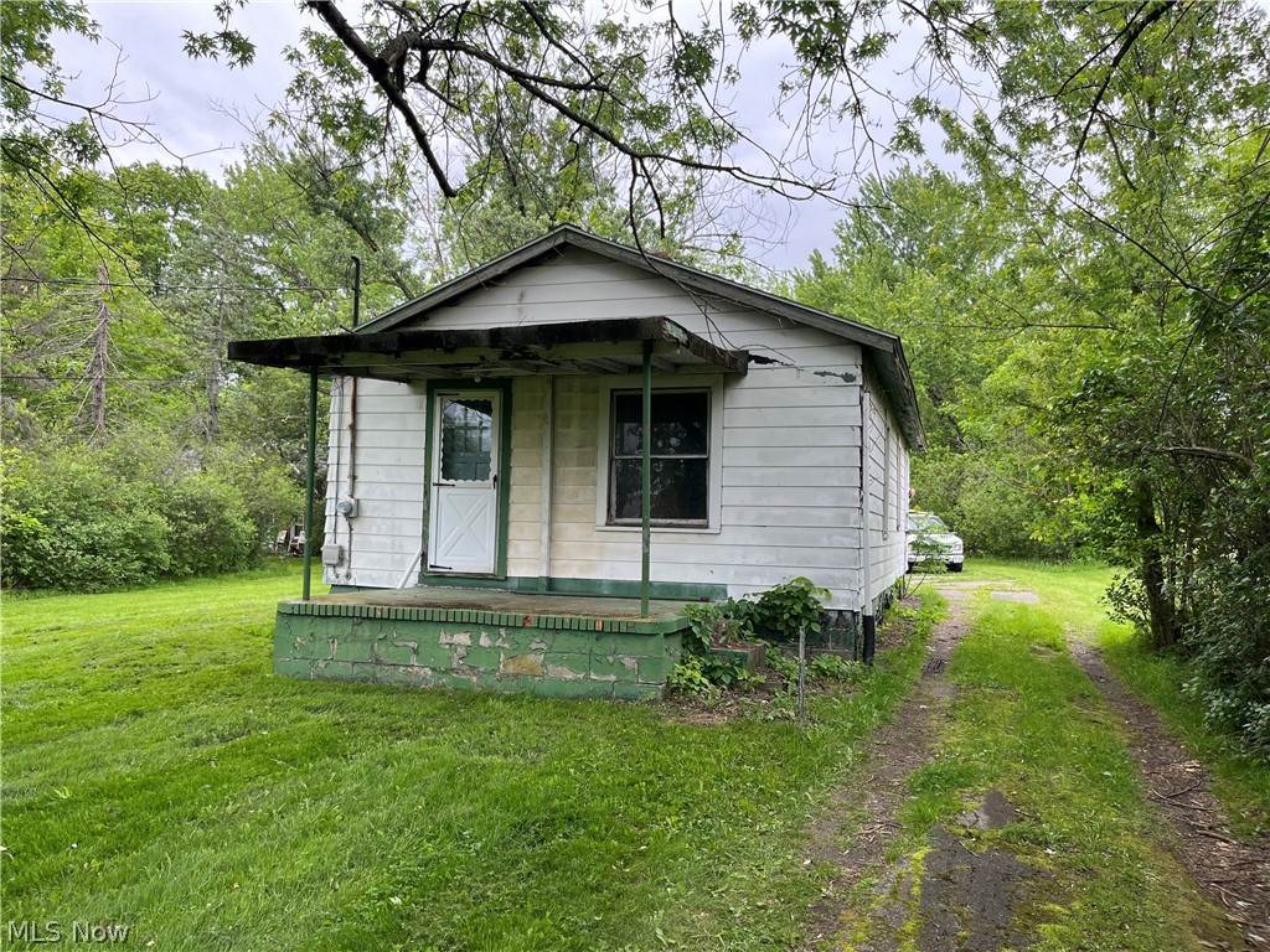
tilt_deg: +2.5
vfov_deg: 53.1
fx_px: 954
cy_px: 476
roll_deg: -1.0
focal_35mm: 26
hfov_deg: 67.3
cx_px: 635
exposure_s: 1/442
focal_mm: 5.1
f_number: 1.6
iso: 50
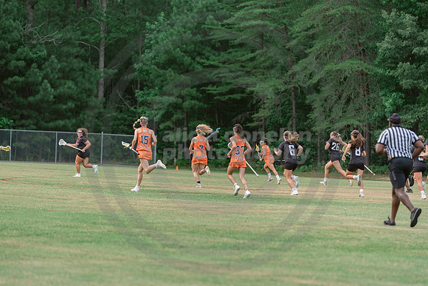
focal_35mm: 175
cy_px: 143
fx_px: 2081
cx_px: 214
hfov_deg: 11.7
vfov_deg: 7.9
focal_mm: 175
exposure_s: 1/640
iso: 250
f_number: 3.2
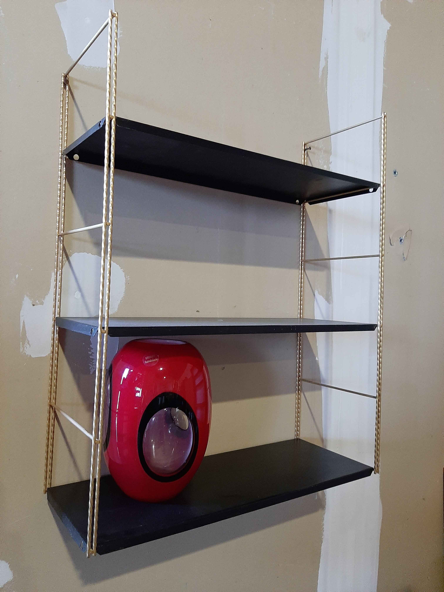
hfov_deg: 53.1
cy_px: 296
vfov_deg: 67.3
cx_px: 222
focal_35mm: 26
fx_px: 445
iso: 250
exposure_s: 1/25
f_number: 1.7
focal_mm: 3.93
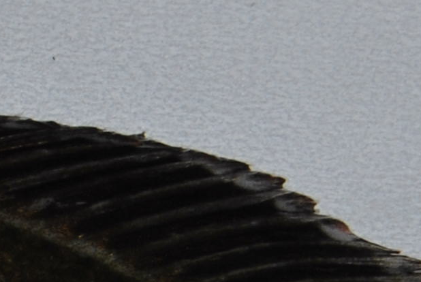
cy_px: 572
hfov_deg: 4.0
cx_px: 5
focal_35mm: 517
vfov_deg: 2.7
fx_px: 6056
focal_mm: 55
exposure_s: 1/100
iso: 100
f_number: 14
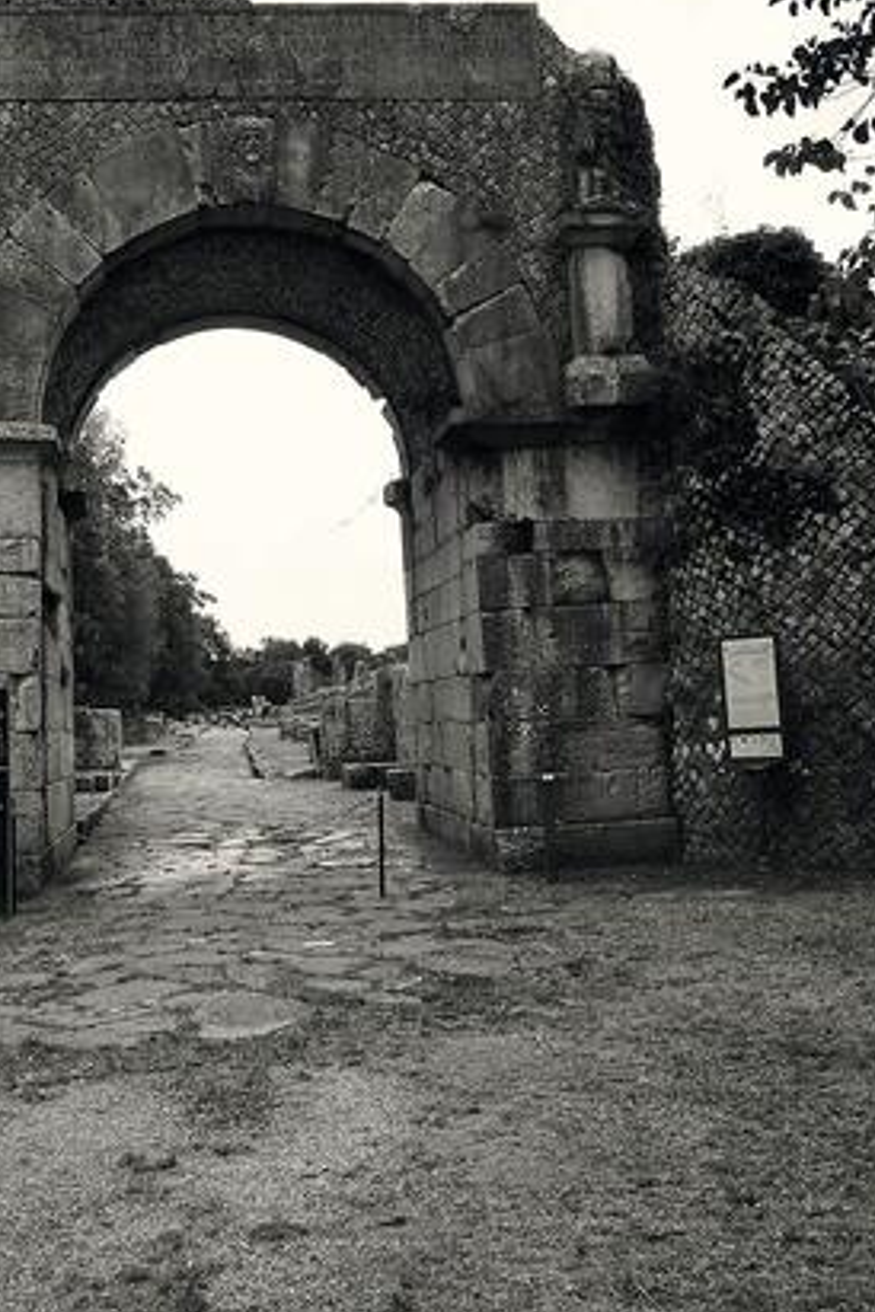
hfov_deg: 37.4
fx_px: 1276
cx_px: 278
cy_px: 607
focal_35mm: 35
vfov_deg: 54.4
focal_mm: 24
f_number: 8
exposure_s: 1/200
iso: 400
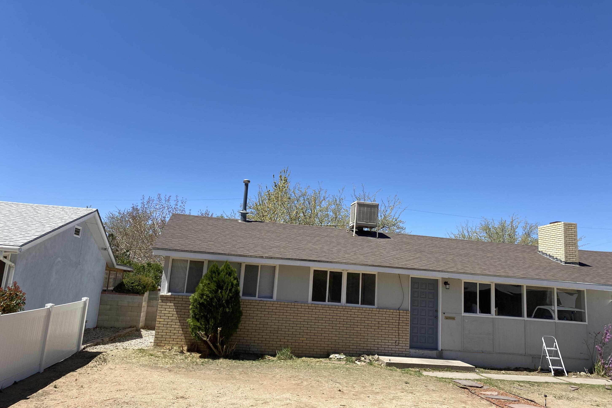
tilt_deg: +8.0
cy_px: 197
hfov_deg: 65.5
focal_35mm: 28
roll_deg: -2.7
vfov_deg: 46.4
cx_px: 306
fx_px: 476
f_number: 1.8
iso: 32
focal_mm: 4.25
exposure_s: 1/2817
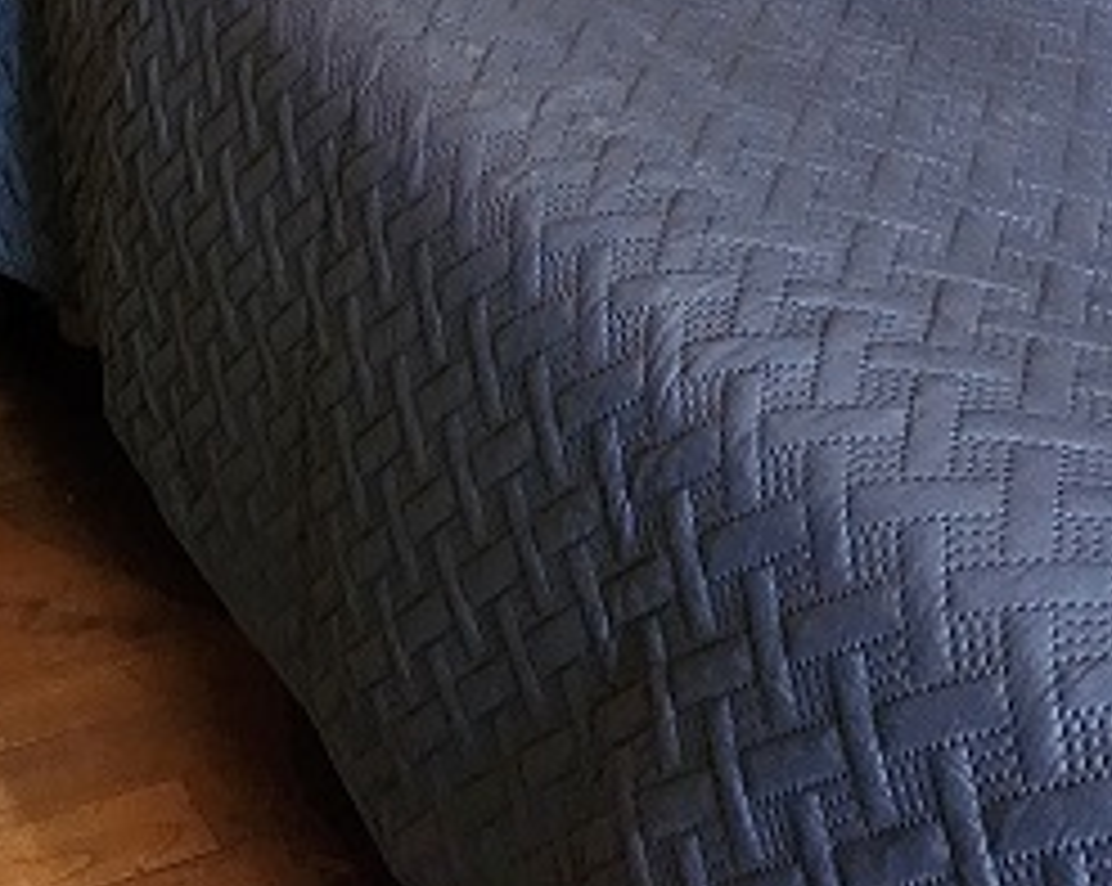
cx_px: 86
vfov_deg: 16.0
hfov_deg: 24.3
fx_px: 2498
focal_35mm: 76
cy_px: -855
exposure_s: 1/100
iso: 1000
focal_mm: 5
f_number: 1.8
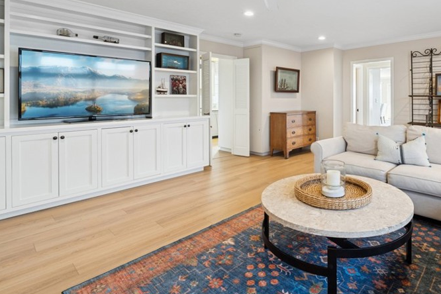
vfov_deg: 60.6
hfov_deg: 81.2
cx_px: 294
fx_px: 245
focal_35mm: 20
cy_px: 101
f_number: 8
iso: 400
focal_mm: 13
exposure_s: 1/8
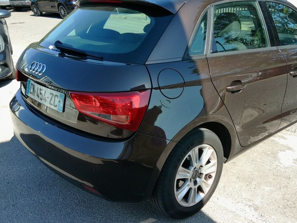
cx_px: 182
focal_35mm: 34
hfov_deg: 53.5
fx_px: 292
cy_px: 115
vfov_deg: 41.8
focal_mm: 3
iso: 100
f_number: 2
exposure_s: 1/390
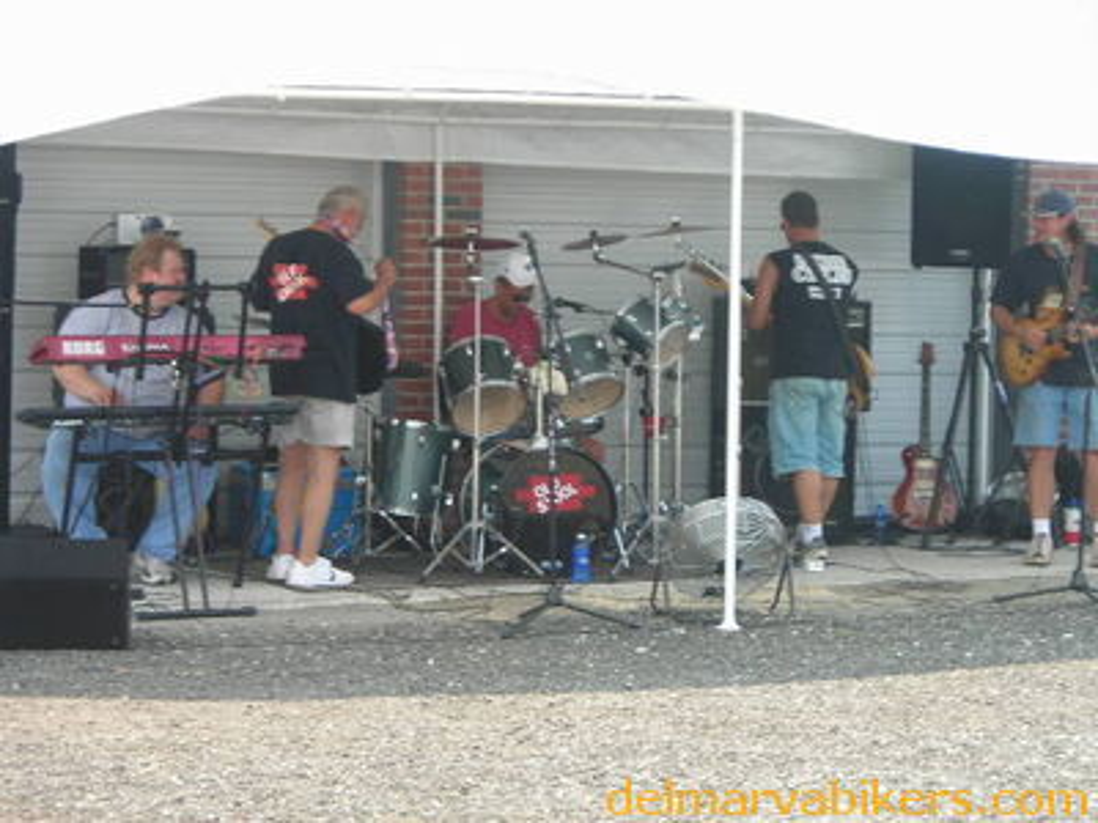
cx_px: 549
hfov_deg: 19.1
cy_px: 412
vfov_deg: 14.4
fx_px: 3267
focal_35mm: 103
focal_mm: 17
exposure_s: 1/61.8
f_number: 4.9
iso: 50
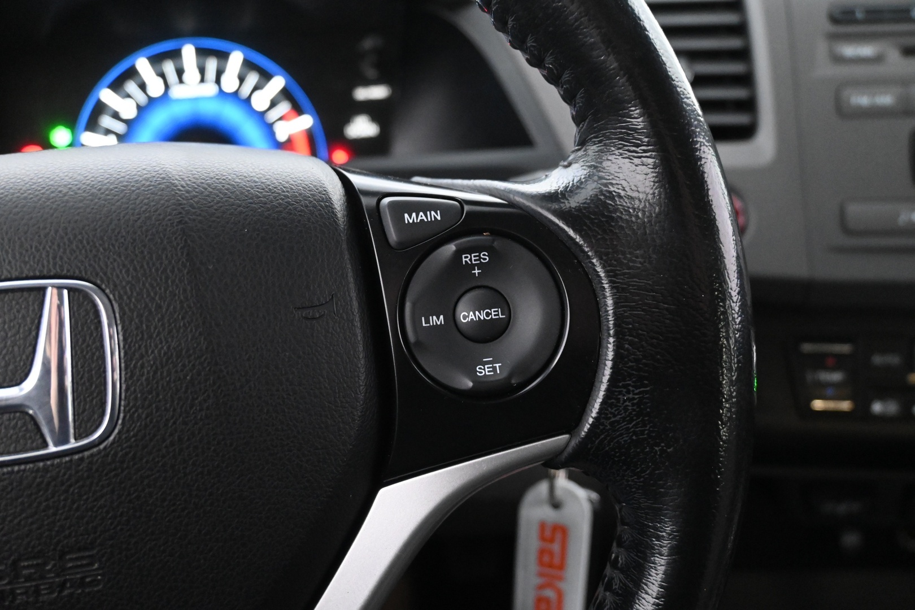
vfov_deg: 40.8
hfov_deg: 58.3
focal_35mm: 32
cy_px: 305
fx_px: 820
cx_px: 458
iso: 5600
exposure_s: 1/30
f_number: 4
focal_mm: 21.5
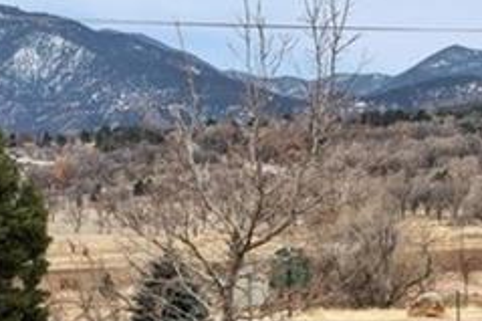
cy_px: 188
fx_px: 1525
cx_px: 258
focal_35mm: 114
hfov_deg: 18.0
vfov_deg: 12.0
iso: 100
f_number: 11
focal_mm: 17
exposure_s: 1/40
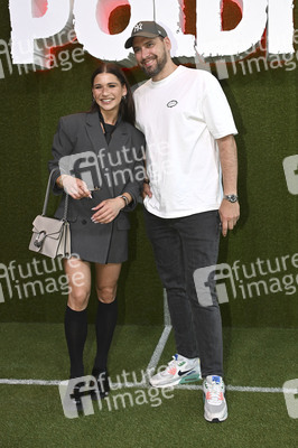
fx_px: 435
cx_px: 149
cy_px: 224
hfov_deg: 37.8
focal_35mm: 35
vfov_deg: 54.5
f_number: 4.5
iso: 800
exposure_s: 1/250
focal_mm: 35
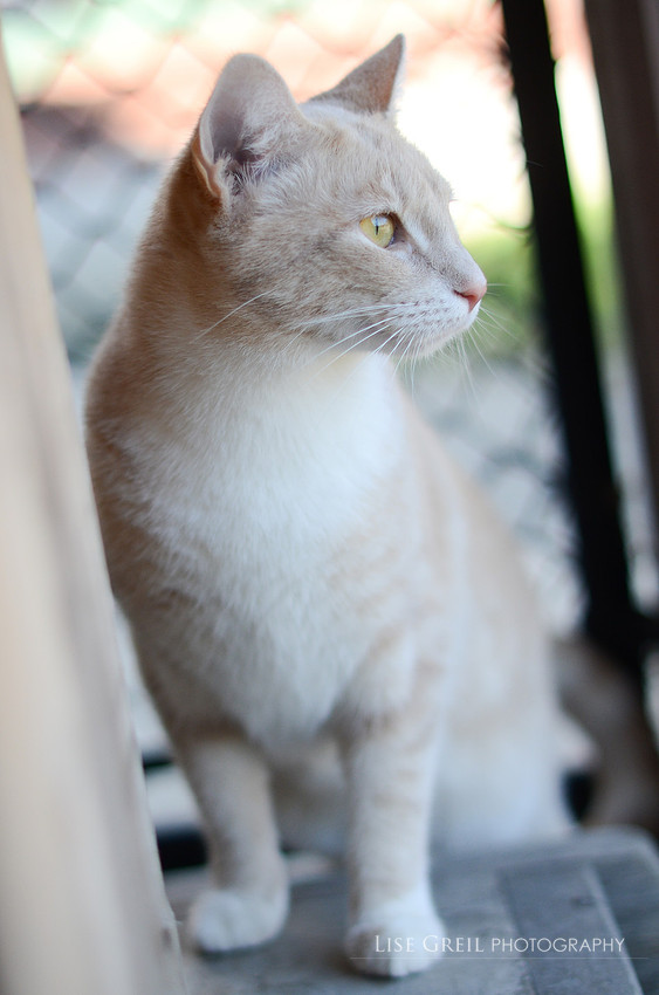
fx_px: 2069
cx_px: 330
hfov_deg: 18.1
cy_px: 498
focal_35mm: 75
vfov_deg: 27.0
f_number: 1.8
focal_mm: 50
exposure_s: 1/2500
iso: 320
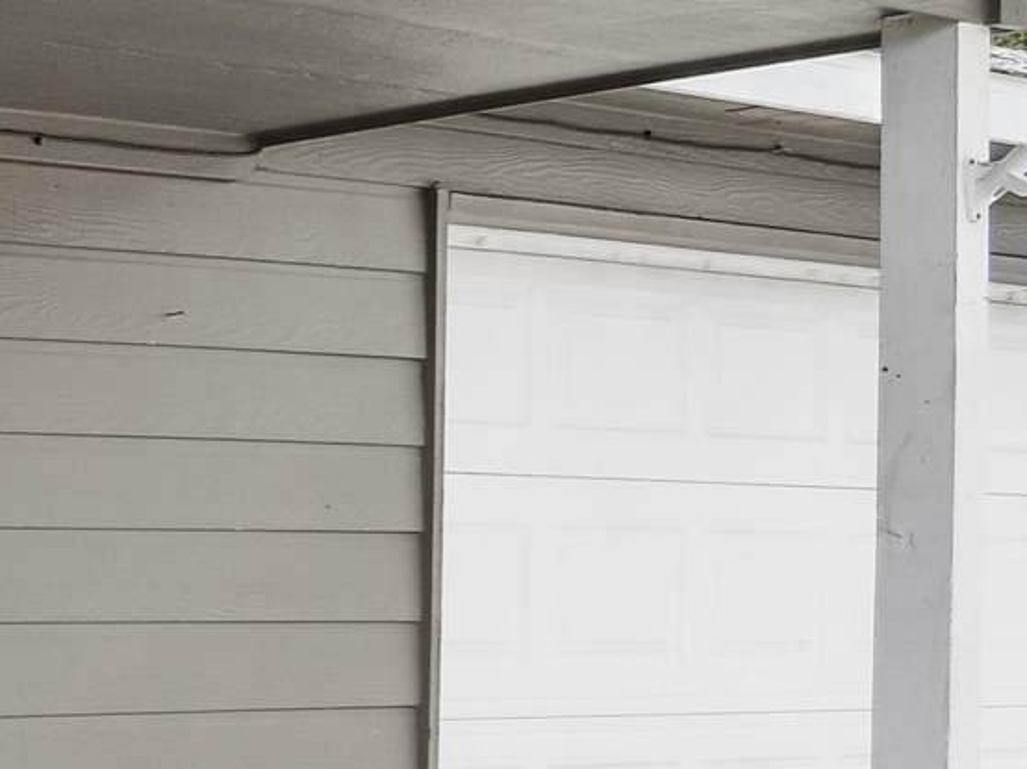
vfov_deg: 18.2
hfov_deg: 13.6
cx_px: -1648
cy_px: 666
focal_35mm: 80
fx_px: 2372
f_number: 4.5
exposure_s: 1/200
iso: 100
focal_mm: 10
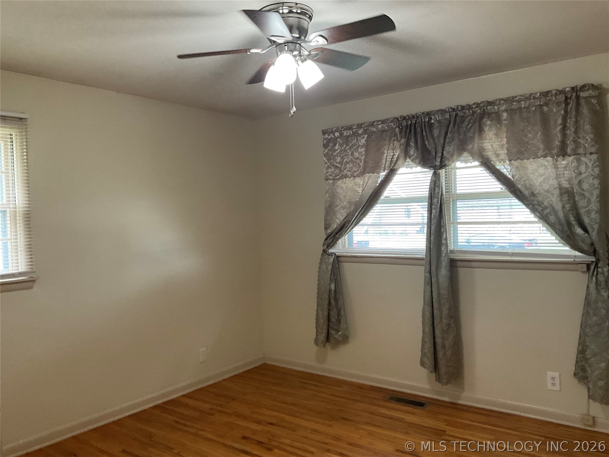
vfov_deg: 48.2
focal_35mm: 29
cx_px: 304
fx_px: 510
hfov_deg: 61.7
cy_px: 228
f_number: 1.8
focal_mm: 3
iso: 160
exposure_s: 1/60
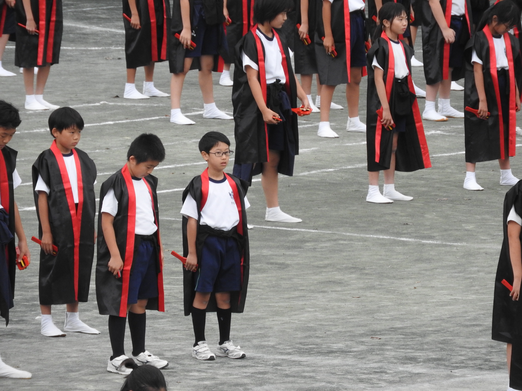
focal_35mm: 550
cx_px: 261
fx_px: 8294
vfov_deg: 2.7
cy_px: 196
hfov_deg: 3.6
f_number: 5.6
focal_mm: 98.5
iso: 360
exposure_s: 1/250
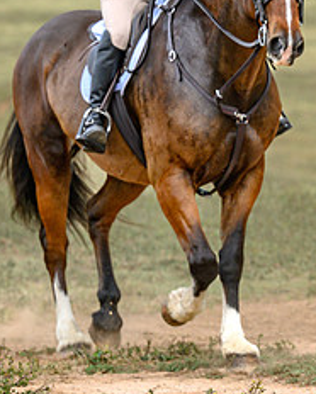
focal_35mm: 367
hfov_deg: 4.2
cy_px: 43
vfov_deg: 5.3
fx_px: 4285
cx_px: 294
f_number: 3.5
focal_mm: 115
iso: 400
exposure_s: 1/1000
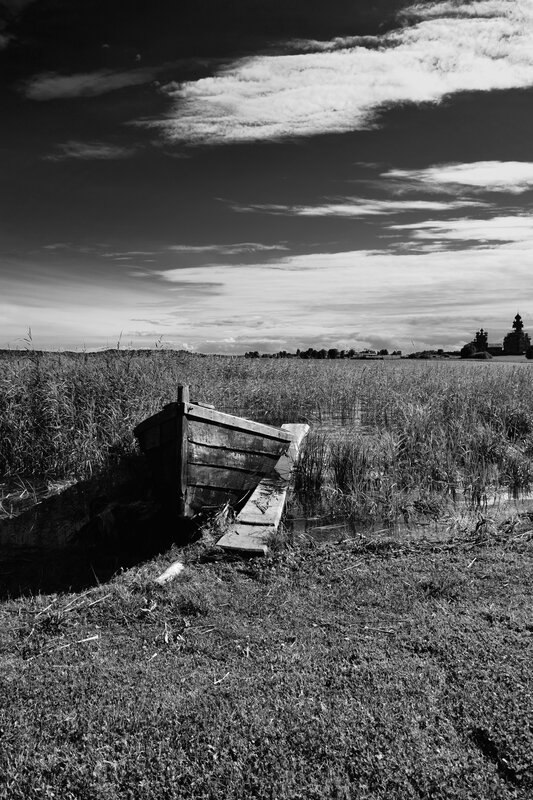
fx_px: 600
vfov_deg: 67.4
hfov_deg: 47.9
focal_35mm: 27
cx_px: 266
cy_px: 400
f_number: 10
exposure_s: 1/400
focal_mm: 18
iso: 200
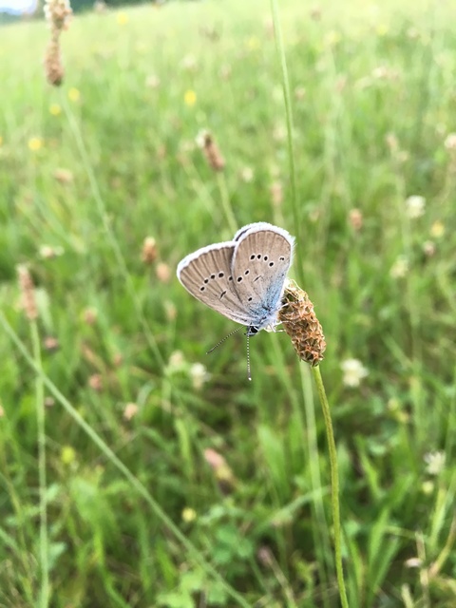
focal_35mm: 29
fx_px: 509
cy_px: 304
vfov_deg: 61.7
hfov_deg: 48.2
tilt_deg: -25.2
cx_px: 228
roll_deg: -0.8
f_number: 2.2
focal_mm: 4.15
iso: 40
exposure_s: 1/33
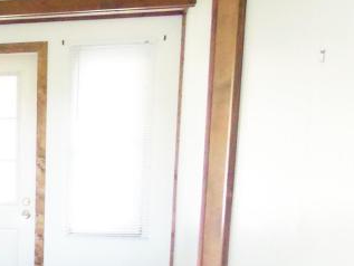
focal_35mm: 84
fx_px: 859
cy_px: 313
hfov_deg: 20.2
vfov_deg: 16.9
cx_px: -171
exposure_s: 1/10
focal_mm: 4.7
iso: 400
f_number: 3.2
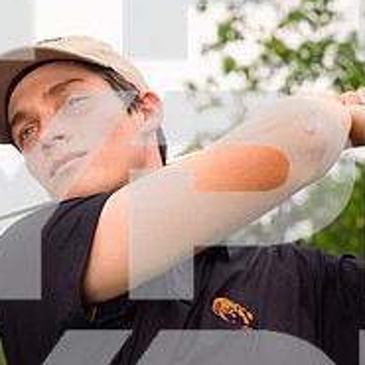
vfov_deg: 21.6
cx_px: 91
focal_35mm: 80
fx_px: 954
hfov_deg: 21.5
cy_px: 196
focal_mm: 30
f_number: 2.8
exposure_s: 1/1000
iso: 100
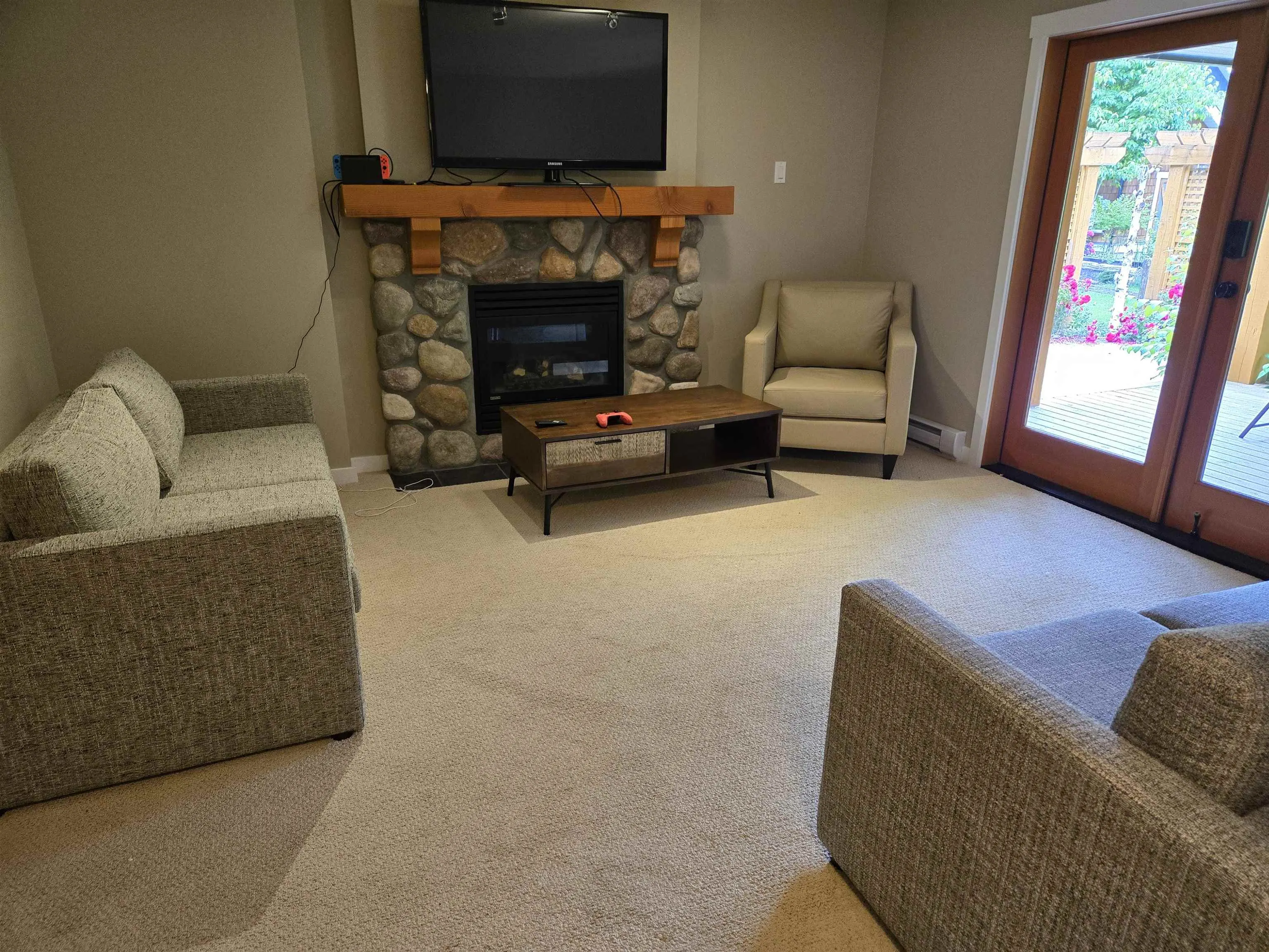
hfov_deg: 73.9
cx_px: 634
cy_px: 476
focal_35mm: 23
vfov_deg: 58.9
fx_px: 843
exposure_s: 1/120
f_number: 1.8
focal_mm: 5.4
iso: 250
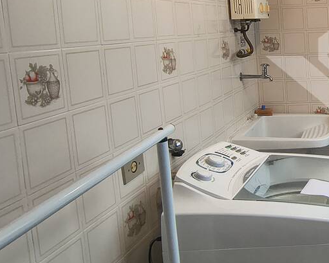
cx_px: 389
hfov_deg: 39.9
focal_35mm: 33
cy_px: 72
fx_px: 321
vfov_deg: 43.4
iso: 229
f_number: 2.2
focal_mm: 2.13
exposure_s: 1/60
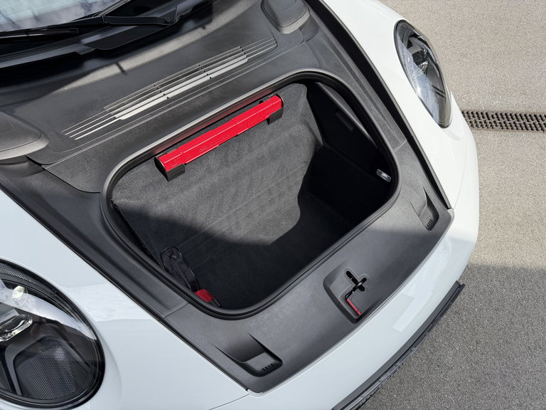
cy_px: 205
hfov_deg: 71.6
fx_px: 379
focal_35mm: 24
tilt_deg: -52.0
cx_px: 273
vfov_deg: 56.8
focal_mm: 6.76
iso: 100
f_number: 1.78
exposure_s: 1/2525
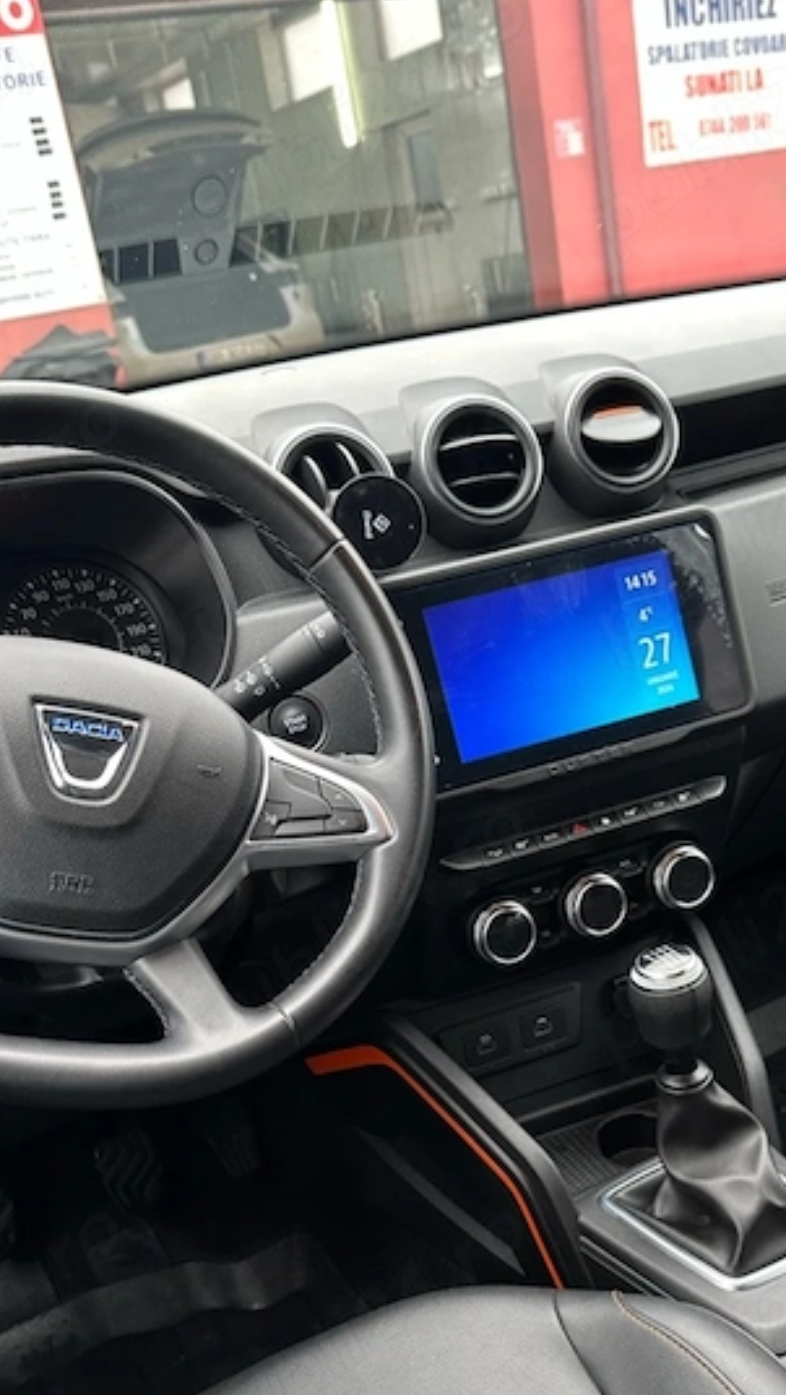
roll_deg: +9.0
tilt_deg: -26.1
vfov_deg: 50.1
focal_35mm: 39
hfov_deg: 30.4
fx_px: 1443
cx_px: 461
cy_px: 992
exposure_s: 1/50
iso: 125
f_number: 1.78
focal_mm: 6.86
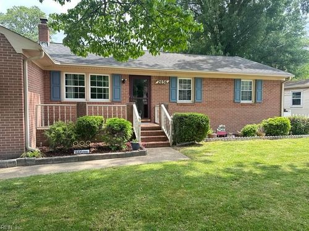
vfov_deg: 56.8
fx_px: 214
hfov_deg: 71.6
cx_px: 154
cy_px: 116
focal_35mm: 24
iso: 80
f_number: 1.78
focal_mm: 6.86
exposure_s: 1/587
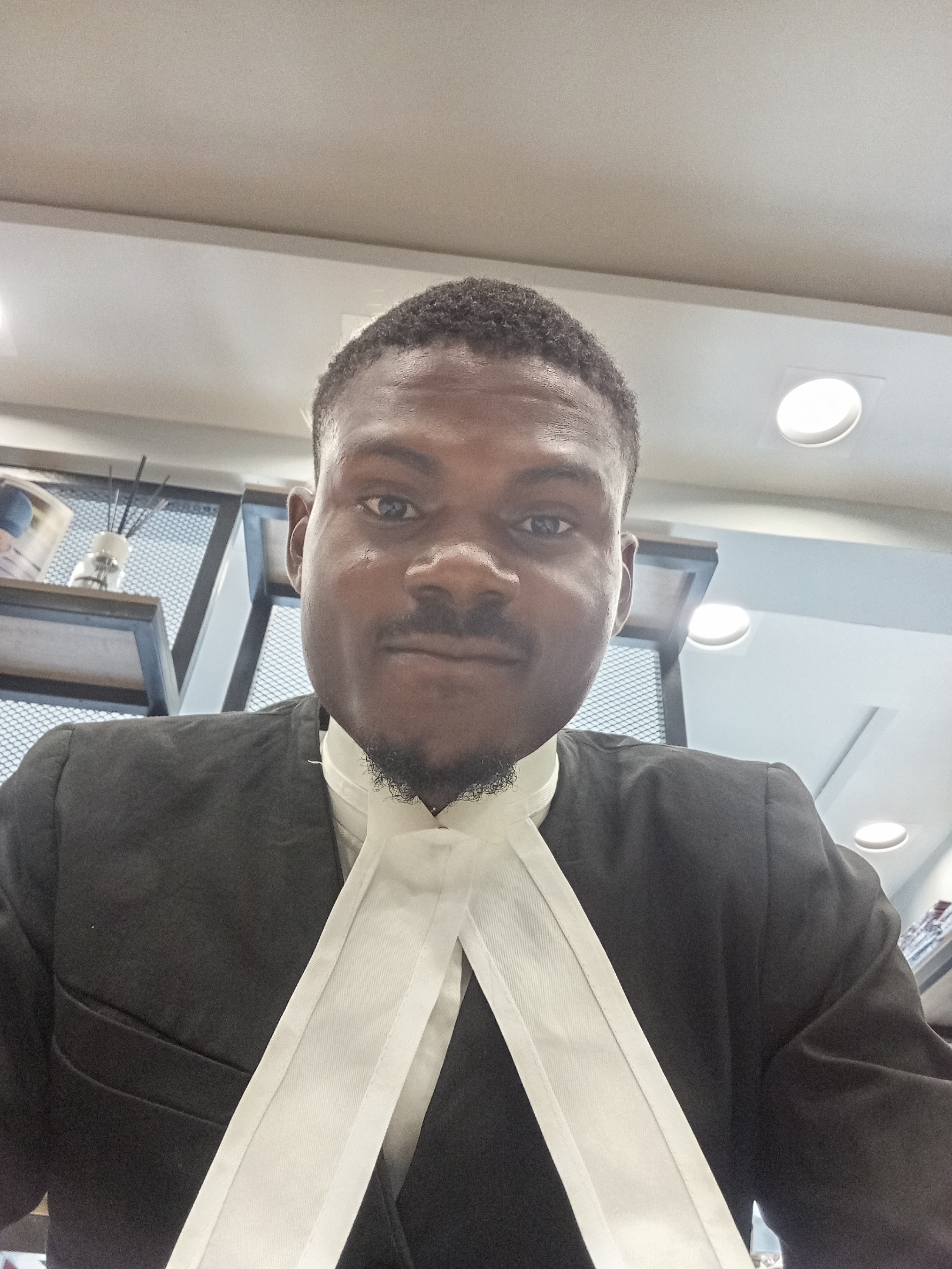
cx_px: 476
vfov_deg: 67.3
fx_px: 953
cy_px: 634
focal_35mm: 26
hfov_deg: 53.1
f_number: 2.05
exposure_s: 1/33.3
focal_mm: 2.79
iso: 187
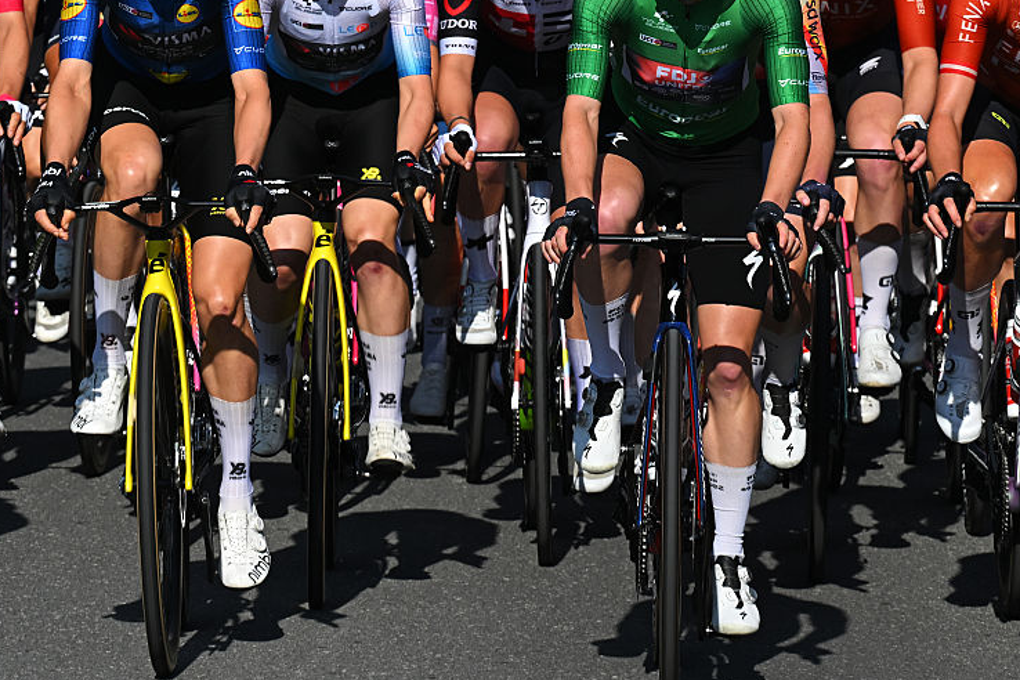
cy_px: 218
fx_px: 8528
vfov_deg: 4.6
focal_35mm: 301
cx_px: 325
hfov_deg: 6.8
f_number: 10
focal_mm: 145
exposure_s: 1/800
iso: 250
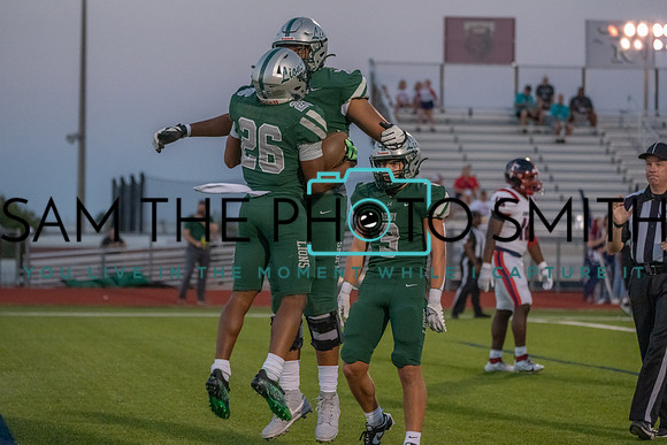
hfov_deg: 11.7
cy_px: 222
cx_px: 334
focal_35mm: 175
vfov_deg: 7.9
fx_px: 3243
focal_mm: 175
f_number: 5.6
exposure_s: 1/1250
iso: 12800
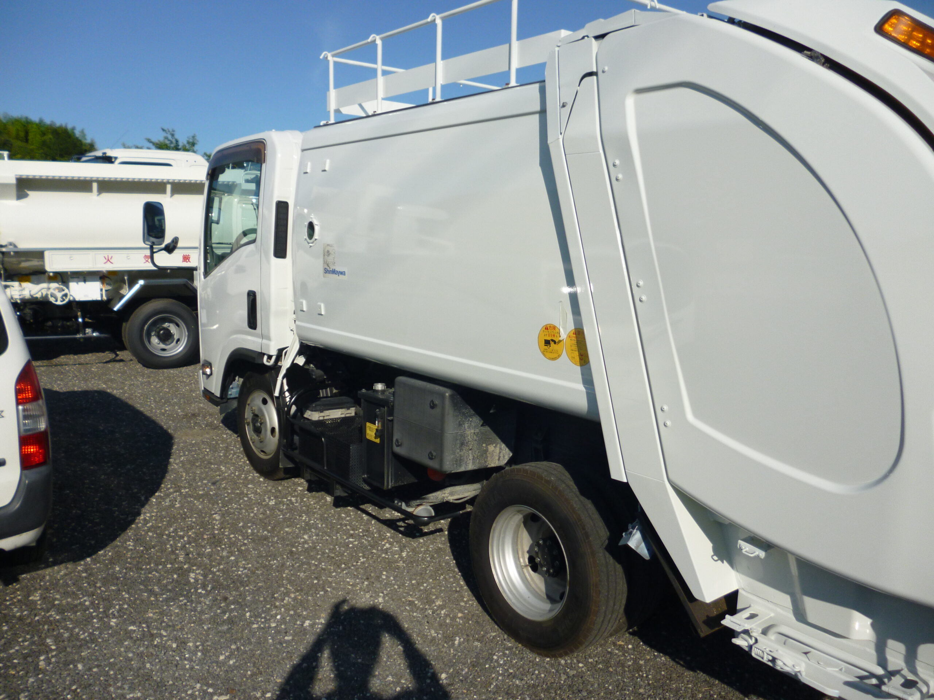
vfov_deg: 49.7
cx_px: 467
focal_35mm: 28
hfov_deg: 63.4
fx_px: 755
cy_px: 350
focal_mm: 5
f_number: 9
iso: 100
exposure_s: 1/250
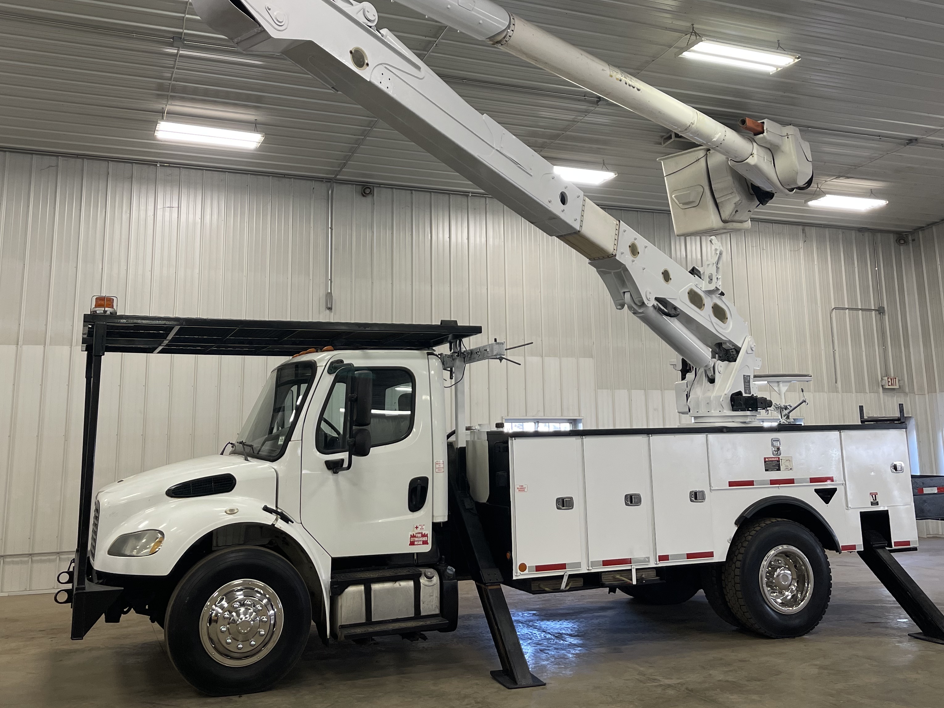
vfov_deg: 42.6
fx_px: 900
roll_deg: +0.6
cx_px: 469
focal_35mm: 33
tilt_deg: +9.6
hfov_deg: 55.4
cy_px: 257
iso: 125
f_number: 1.6
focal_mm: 5.1
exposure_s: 1/116
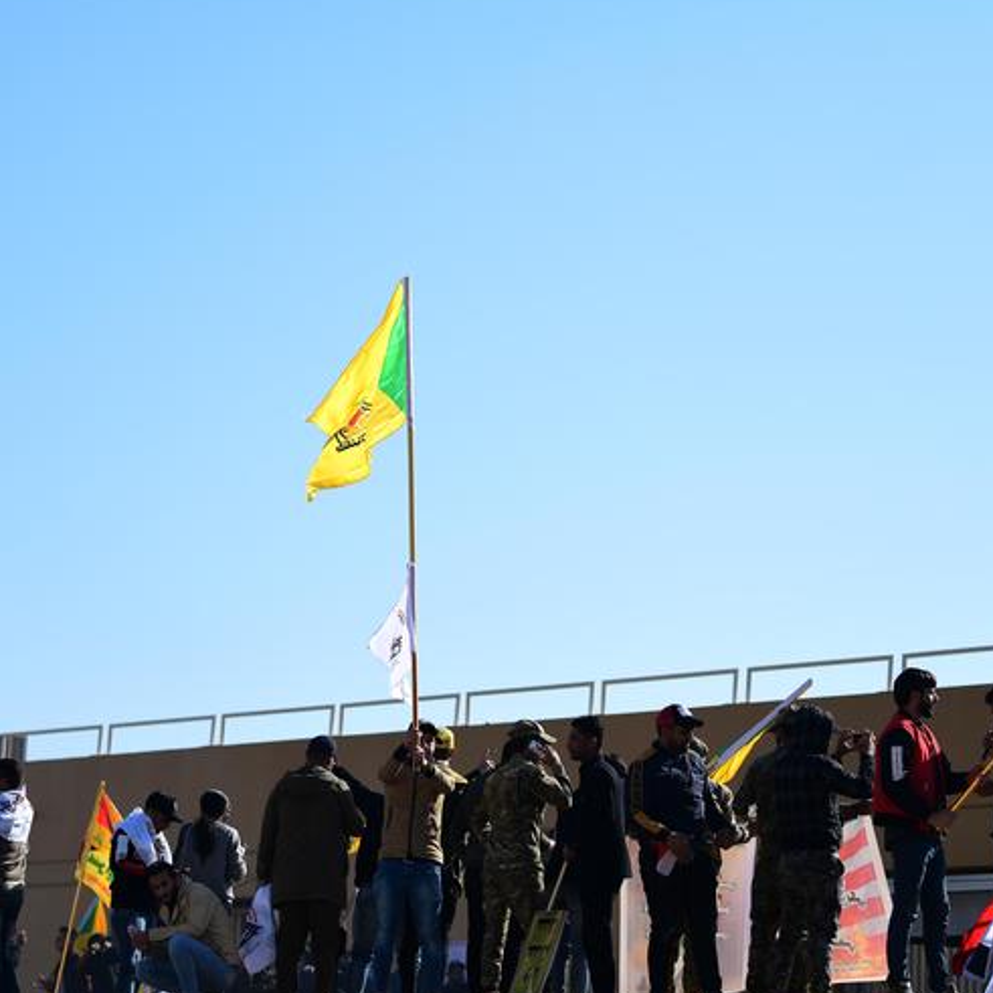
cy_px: 590
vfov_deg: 12.7
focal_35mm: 137
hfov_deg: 12.7
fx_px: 4446
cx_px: 475
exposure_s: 1/2000
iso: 160
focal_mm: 86
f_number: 3.2
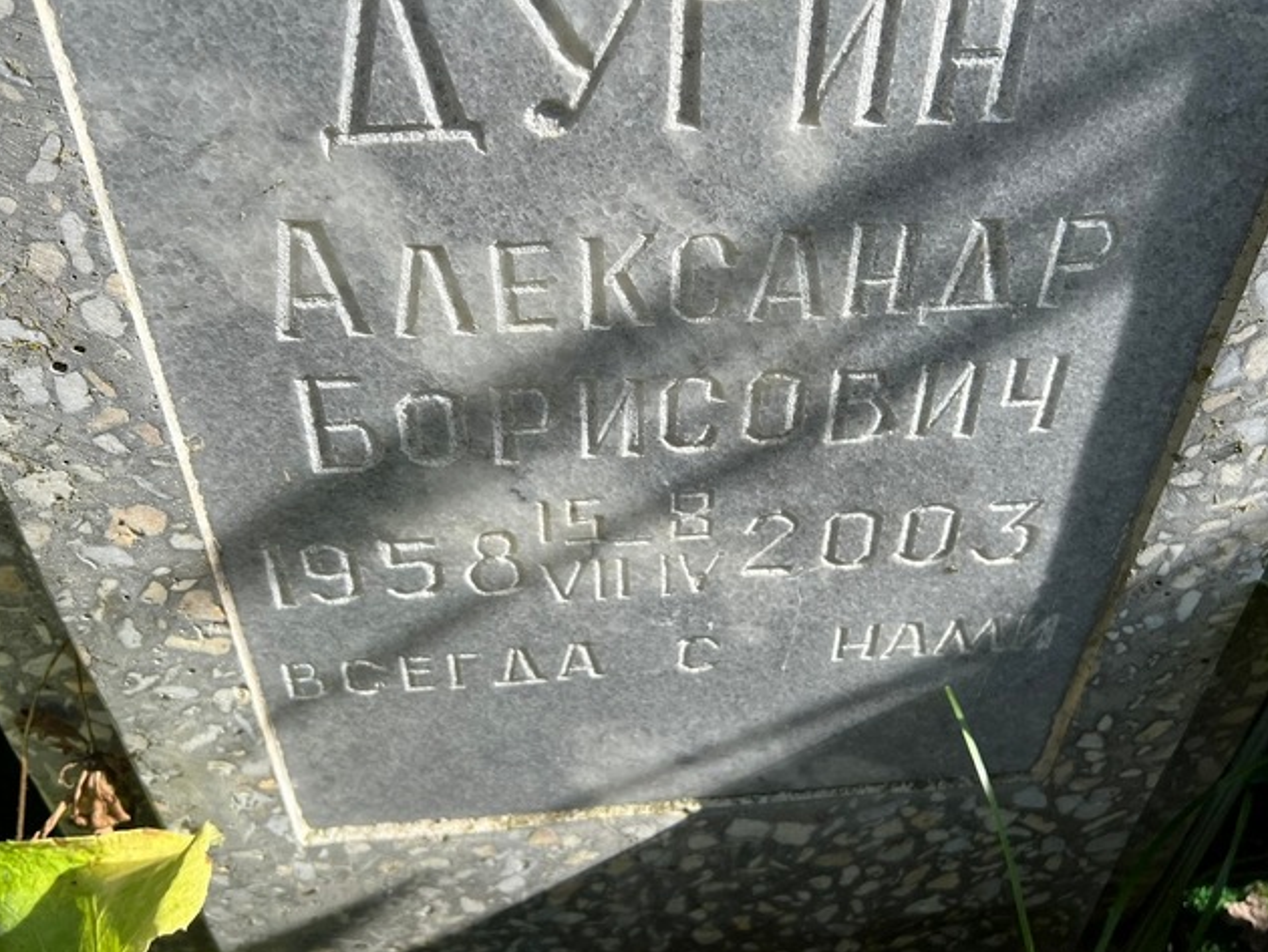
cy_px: 374
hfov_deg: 55.3
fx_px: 1209
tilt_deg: -30.3
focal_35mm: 33
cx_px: 656
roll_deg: +0.3
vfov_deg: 42.7
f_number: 1.5
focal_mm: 5.7
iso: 50
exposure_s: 1/1724
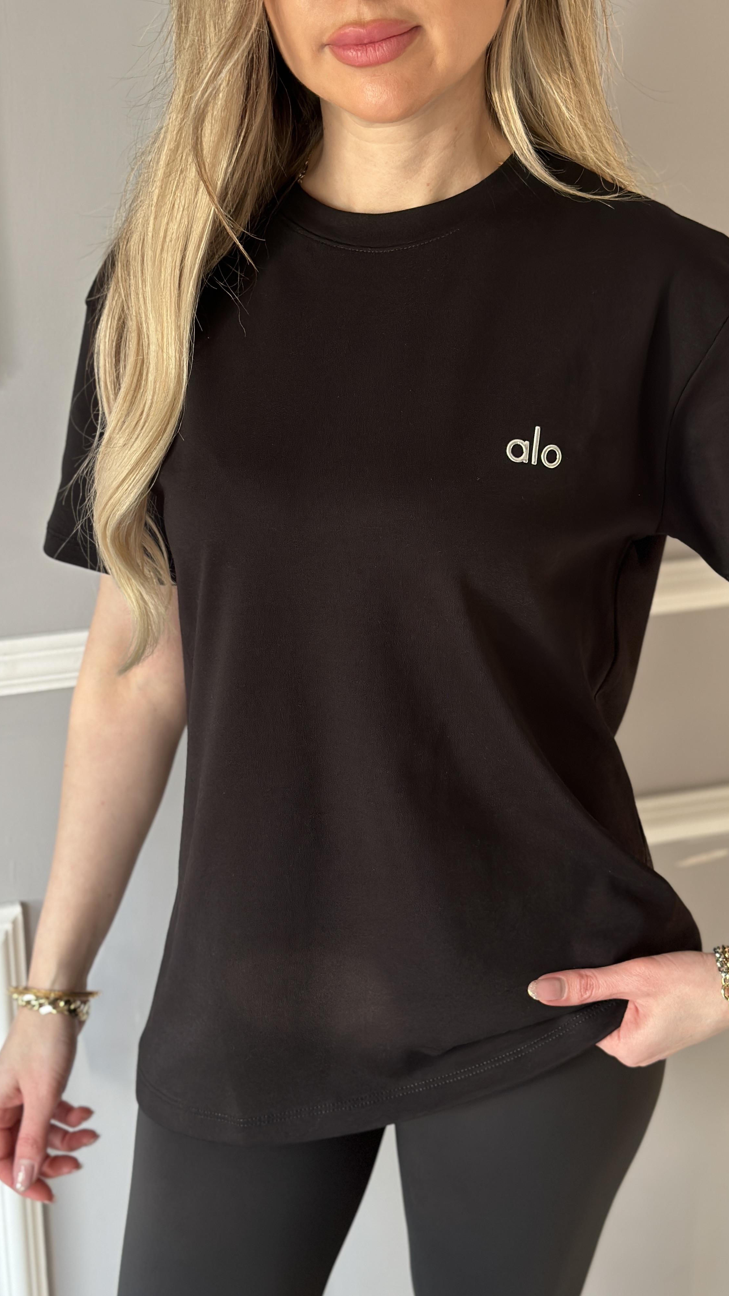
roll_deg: +0.1
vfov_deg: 39.2
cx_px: 401
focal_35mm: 53
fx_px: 1821
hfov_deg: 22.6
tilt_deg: -19.1
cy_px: 652
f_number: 1.78
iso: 125
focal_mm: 6.86
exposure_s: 1/69
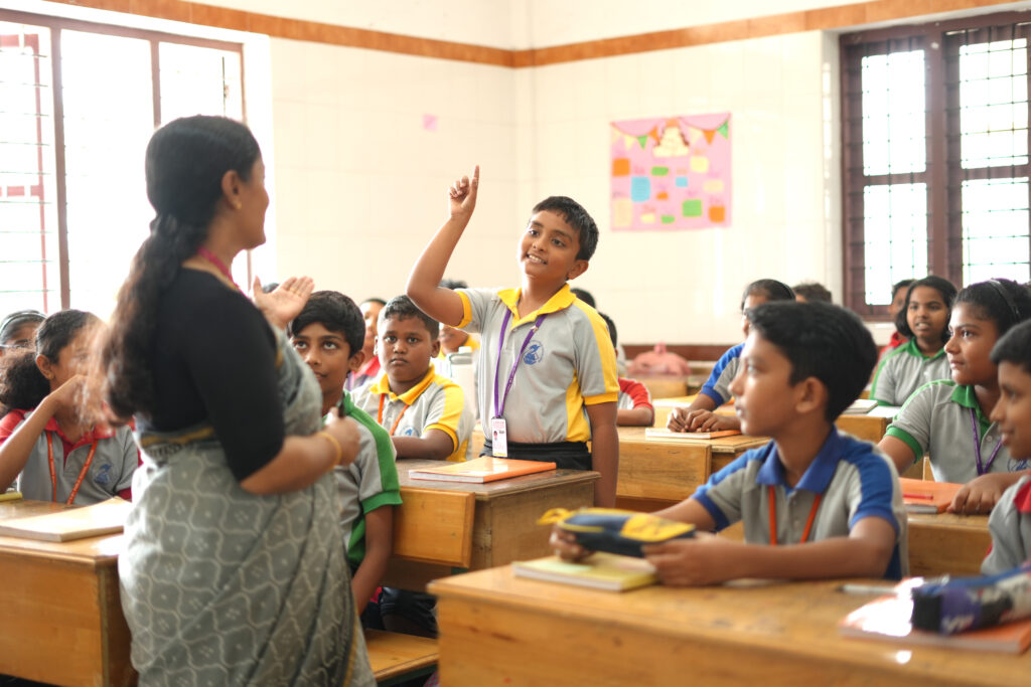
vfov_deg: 27.0
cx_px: 516
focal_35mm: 50
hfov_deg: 39.6
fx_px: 1432
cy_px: 344
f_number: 1.8
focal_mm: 50
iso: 500
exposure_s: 1/125
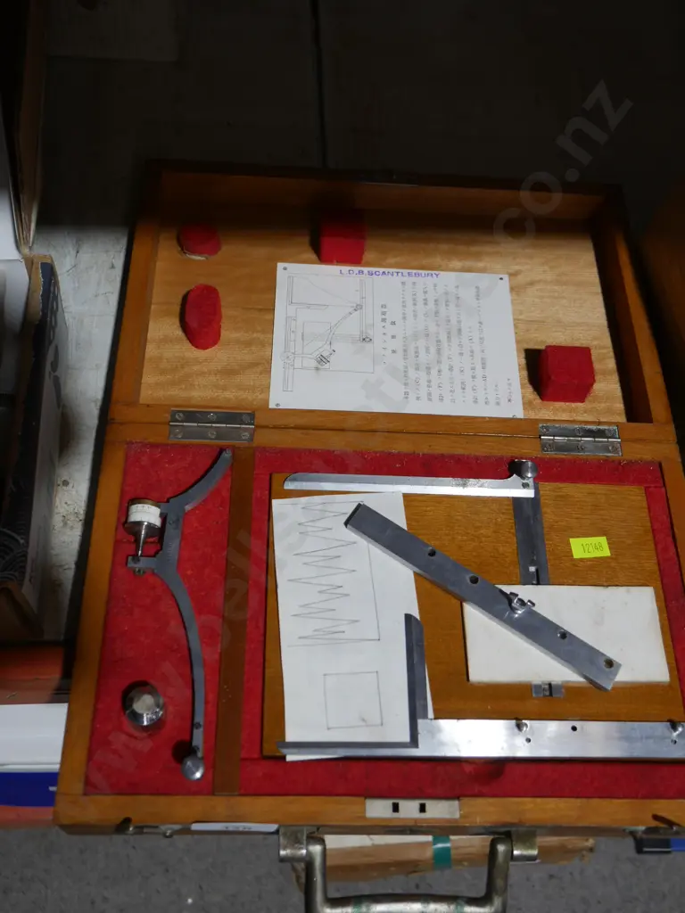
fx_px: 1003
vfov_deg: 49.0
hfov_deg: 37.7
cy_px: 456
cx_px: 342
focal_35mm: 38
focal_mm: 19
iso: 200
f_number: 4.1
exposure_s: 1/60
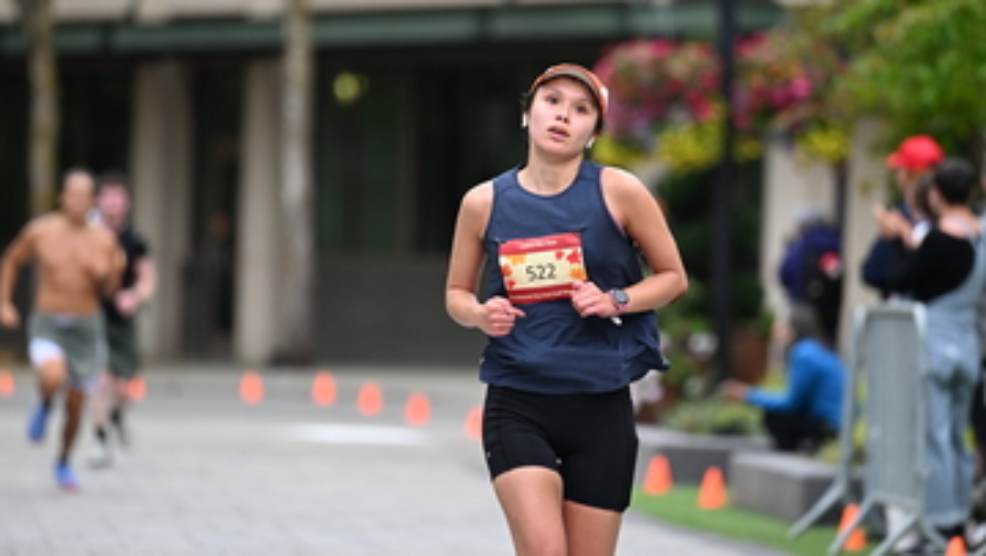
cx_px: 500
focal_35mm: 320
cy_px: 225
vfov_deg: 3.8
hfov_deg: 6.7
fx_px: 8371
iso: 640
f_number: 2.8
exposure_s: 1/2000
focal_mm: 200
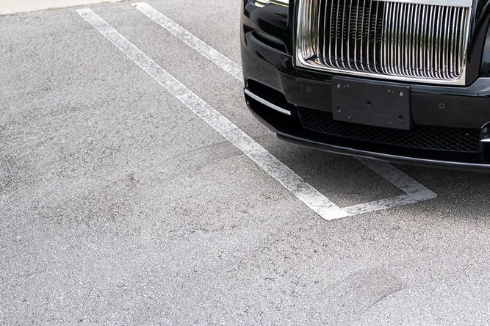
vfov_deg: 14.8
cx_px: 572
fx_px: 1224
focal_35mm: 90
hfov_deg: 21.2
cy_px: -41
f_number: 3.2
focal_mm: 36
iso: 100
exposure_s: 1/1250
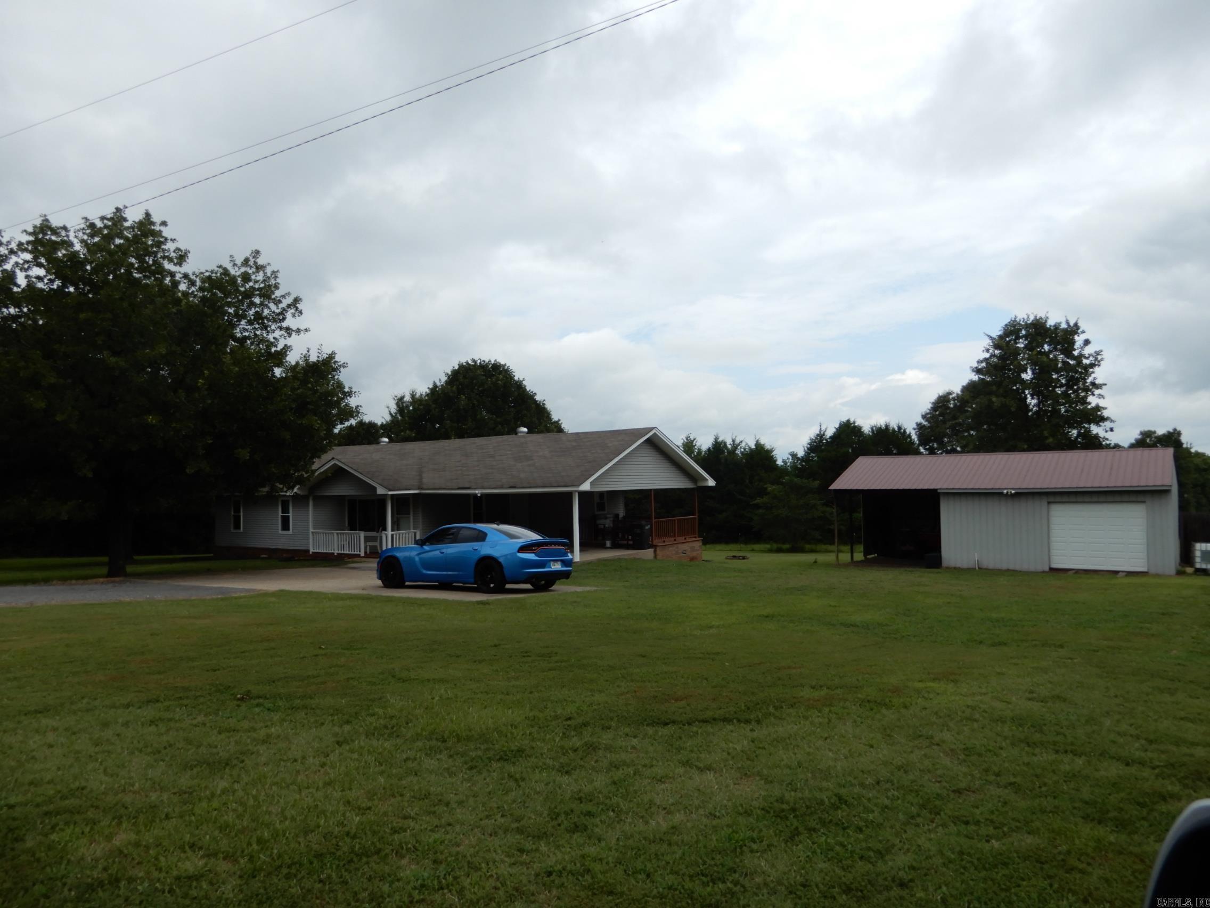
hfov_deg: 71.6
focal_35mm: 24
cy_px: 454
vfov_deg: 56.8
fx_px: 839
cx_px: 605
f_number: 3.4
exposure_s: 1/1000
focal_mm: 4.3
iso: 80
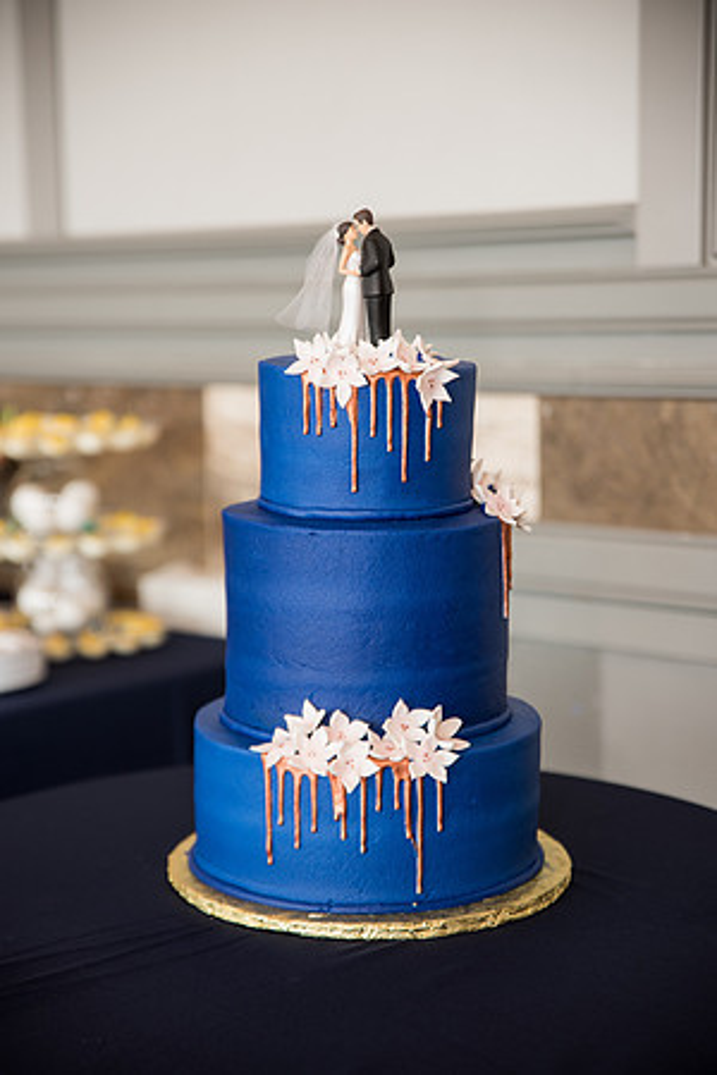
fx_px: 2091
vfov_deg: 28.8
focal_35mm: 70
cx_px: 358
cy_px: 538
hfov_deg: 19.5
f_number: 2.8
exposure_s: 1/100
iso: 400
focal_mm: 70
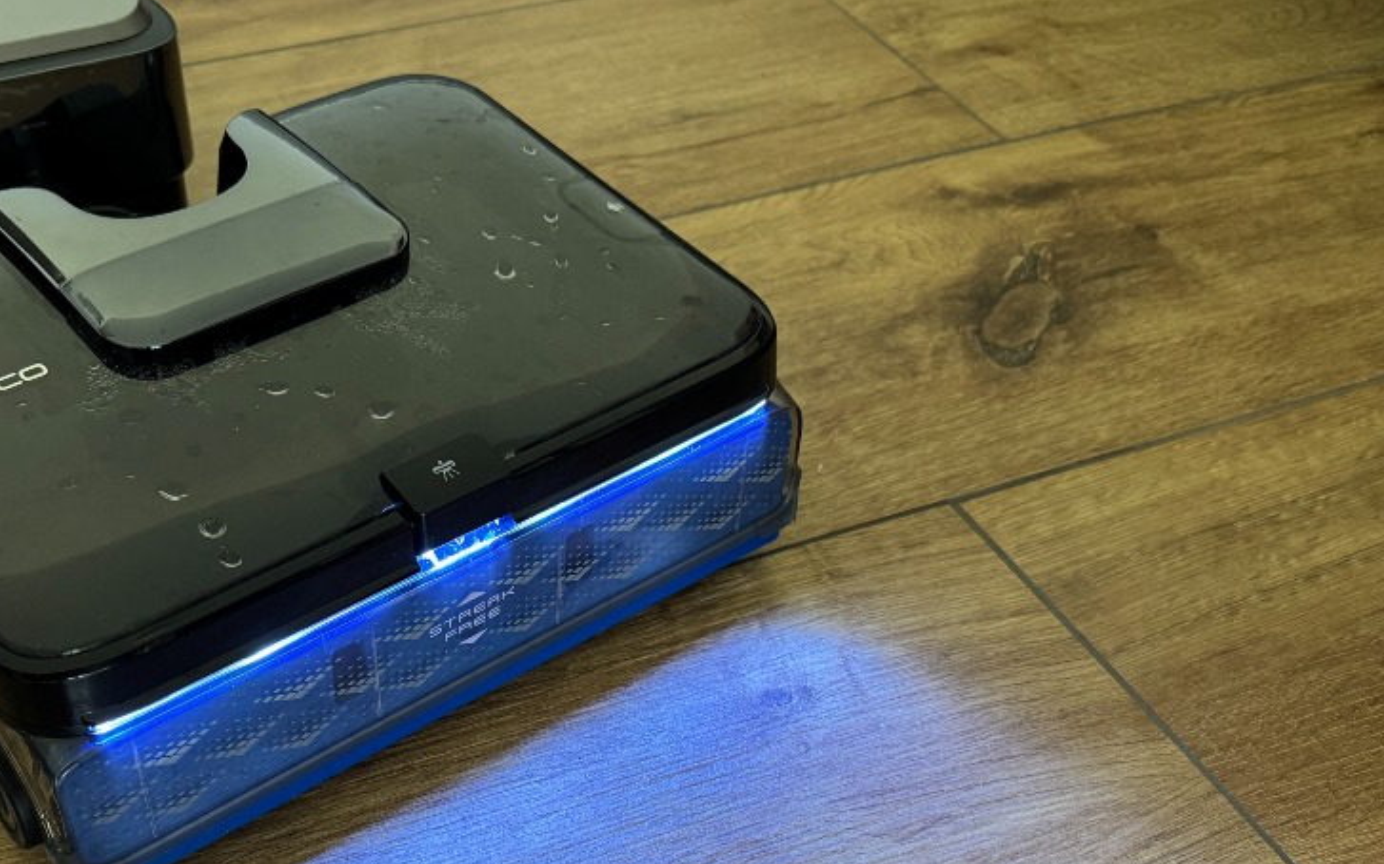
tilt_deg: -46.7
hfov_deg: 46.4
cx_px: 457
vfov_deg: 29.9
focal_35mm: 42
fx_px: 1584
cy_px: 674
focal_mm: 6.76
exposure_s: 1/60
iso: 320
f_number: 1.78
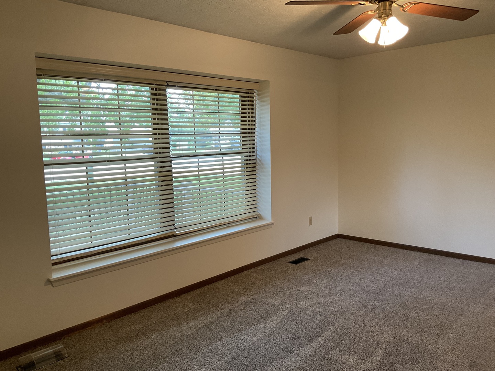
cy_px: 186
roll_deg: +1.0
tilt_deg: -6.2
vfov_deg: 48.2
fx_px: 415
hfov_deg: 61.7
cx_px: 248
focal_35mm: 29
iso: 100
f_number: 1.8
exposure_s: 1/60
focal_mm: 3
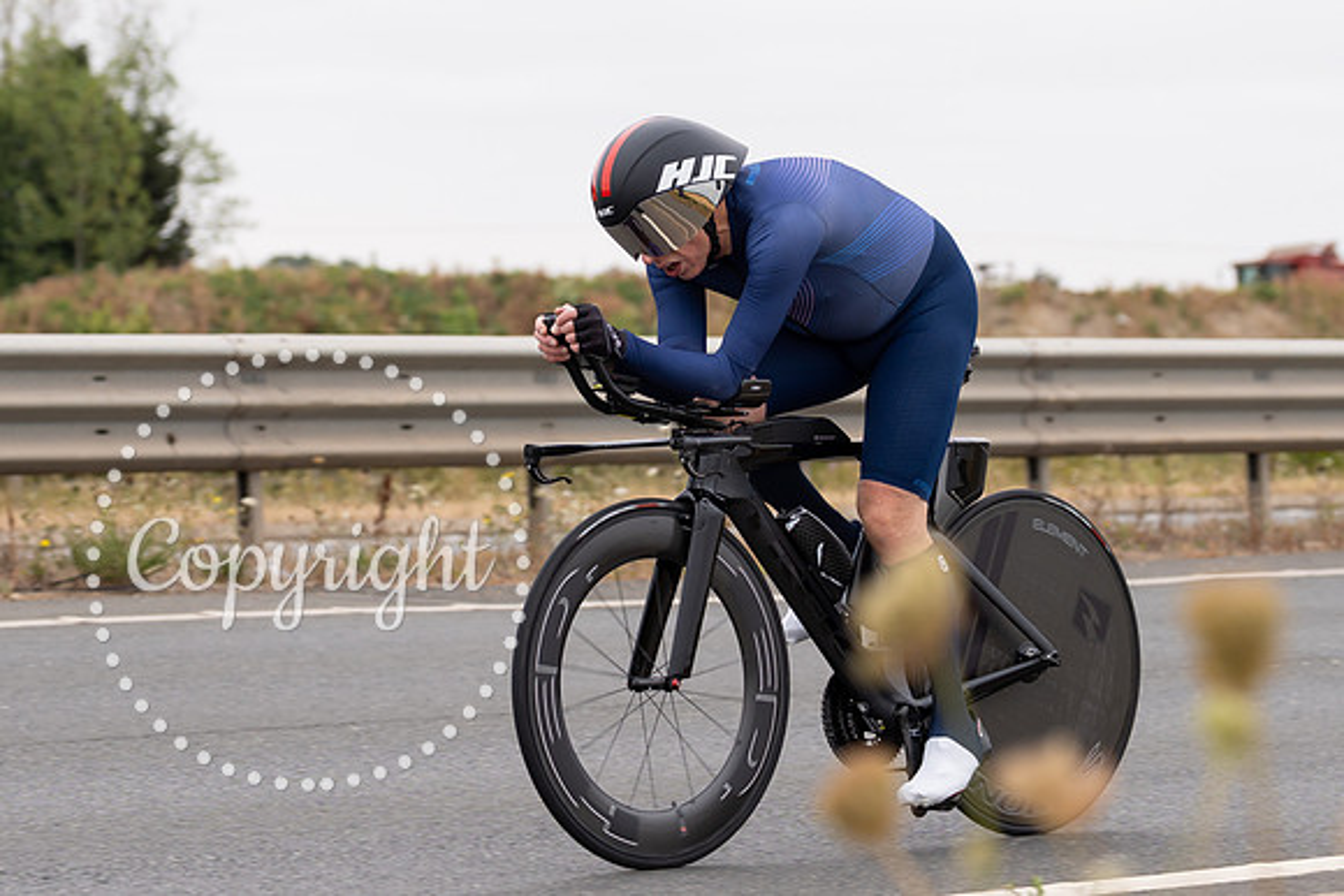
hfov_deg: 15.1
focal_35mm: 136
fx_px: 5080
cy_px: 467
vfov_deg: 10.1
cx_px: 734
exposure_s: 1/800
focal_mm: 70
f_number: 3.5
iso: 100
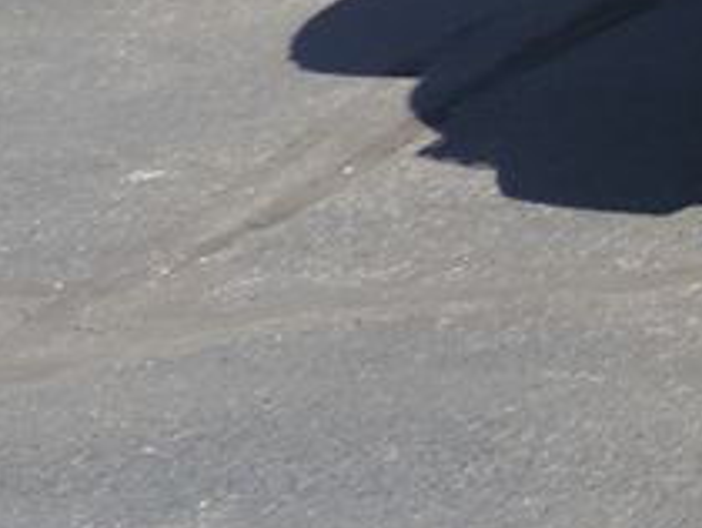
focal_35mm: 146
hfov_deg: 10.0
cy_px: -444
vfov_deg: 9.6
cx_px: 2126
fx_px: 2964
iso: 80
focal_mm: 4.3
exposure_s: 1/640
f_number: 3
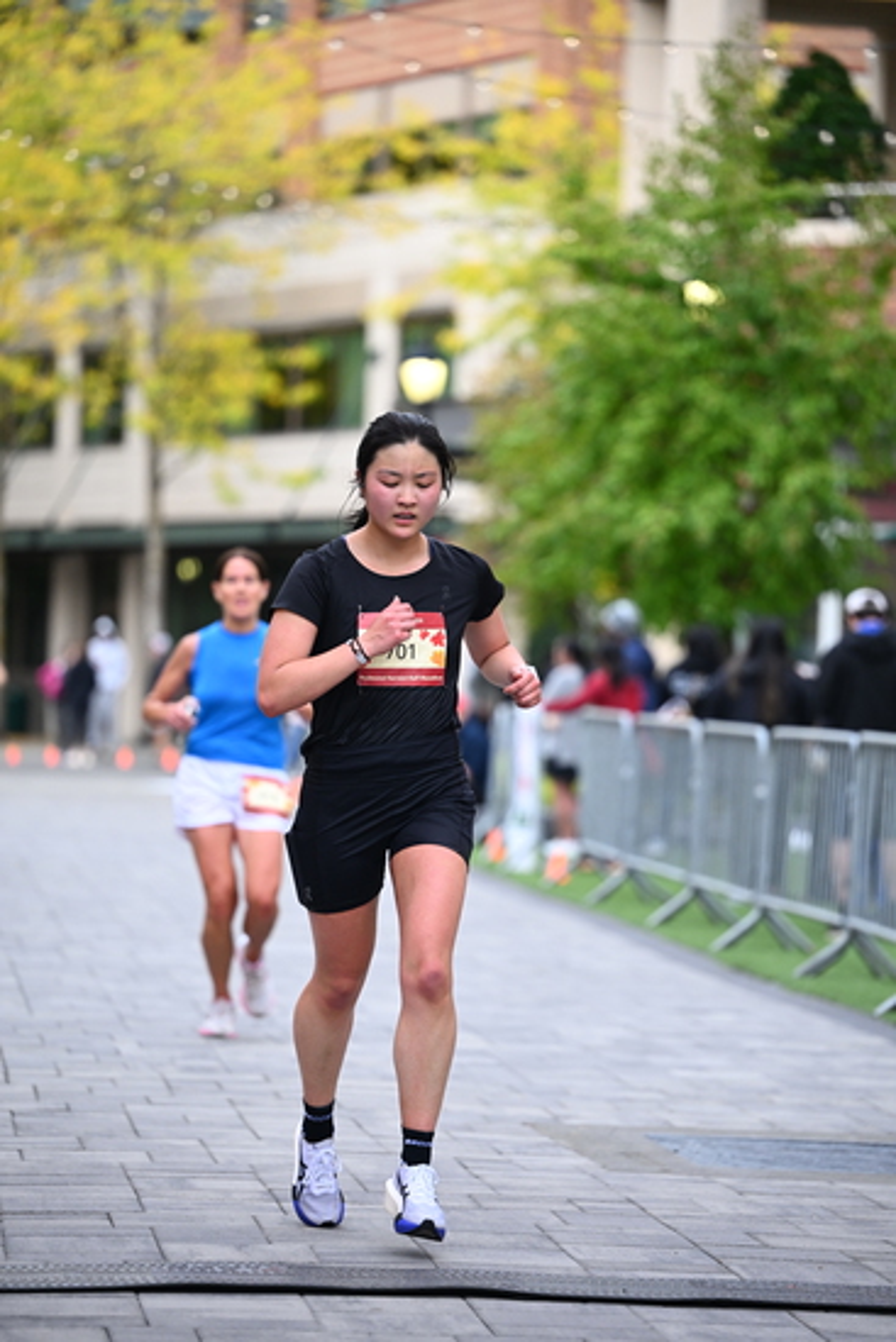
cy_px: 671
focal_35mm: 135
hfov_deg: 10.2
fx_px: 5036
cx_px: 448
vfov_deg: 15.2
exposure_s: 1/1600
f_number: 2.8
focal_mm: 135
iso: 1000
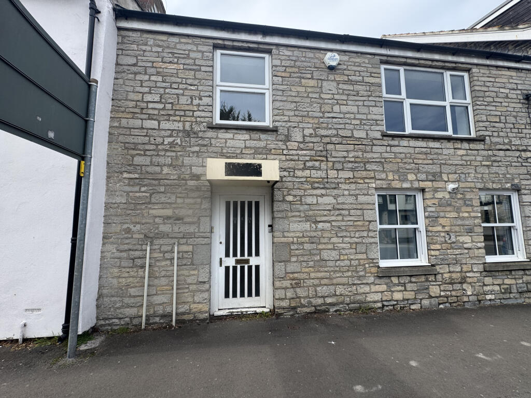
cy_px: 199
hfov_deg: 102.1
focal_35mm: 14
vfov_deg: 85.7
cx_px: 266
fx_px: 215
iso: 40
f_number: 2.2
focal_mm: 2.22
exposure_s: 1/652
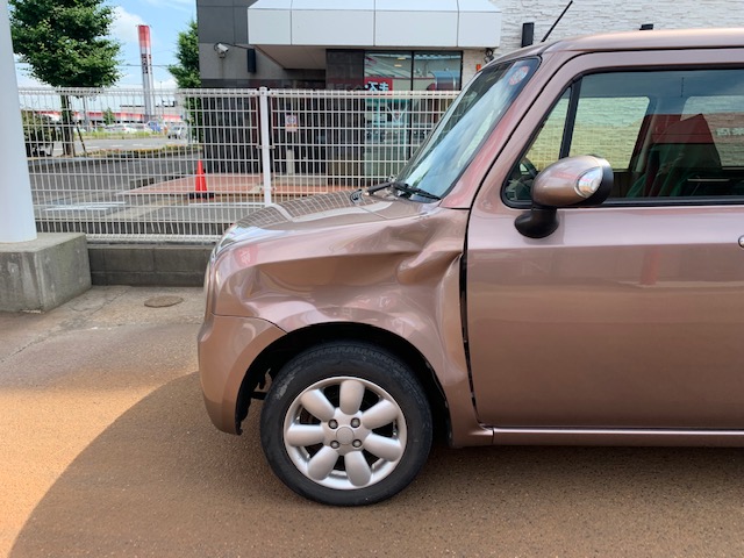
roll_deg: -0.3
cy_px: 279
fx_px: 559
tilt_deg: -13.9
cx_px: 372
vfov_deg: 53.1
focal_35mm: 26
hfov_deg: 67.3
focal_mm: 4.25
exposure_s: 1/558
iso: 25
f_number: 1.8
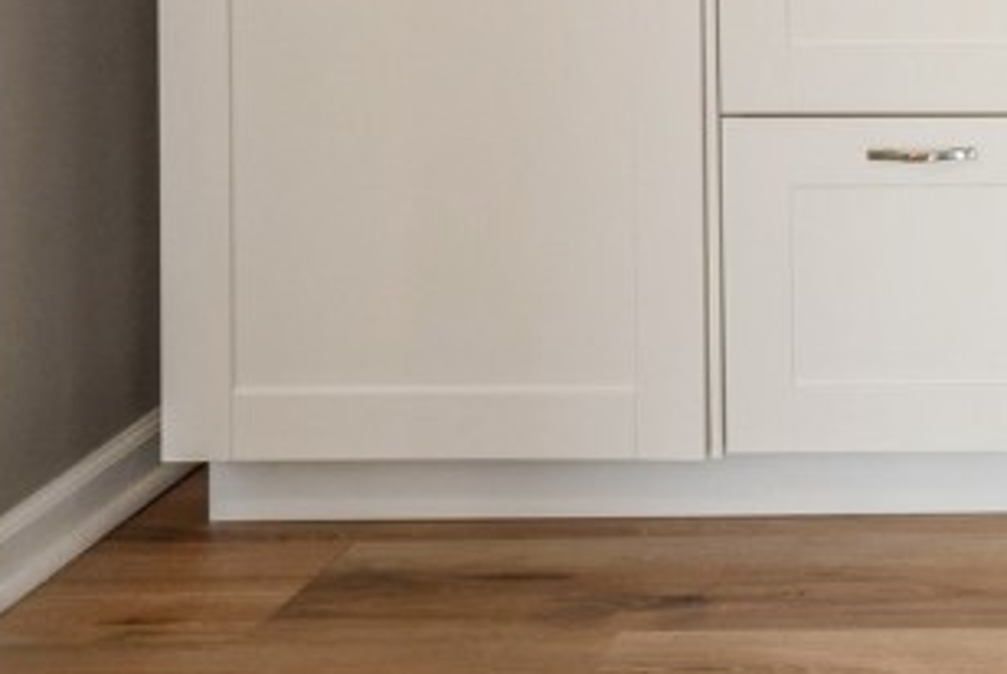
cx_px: 1537
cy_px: -491
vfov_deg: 16.5
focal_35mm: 71
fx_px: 1988
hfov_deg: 22.8
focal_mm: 19
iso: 400
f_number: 9
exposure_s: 1/5
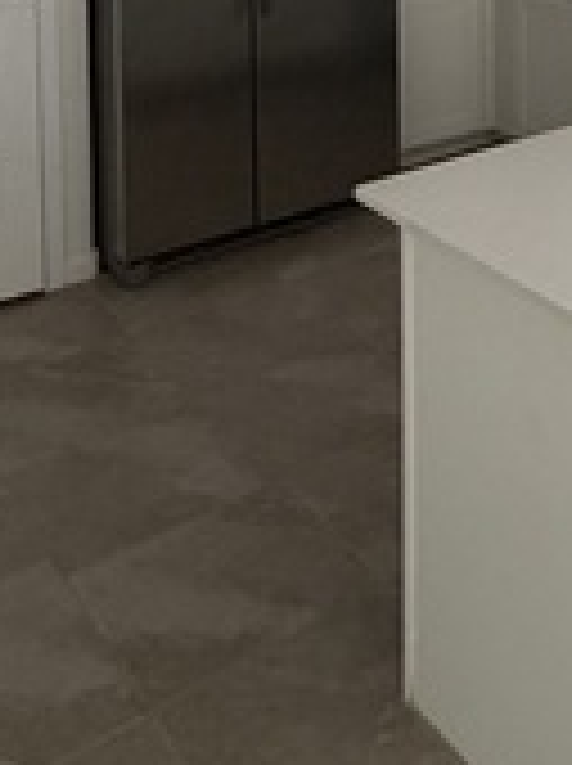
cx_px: 667
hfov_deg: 24.3
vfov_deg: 29.1
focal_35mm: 55
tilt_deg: -2.4
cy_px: -200
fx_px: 1215
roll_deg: +1.1
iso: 500
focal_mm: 2.22
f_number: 2.2
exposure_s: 1/60
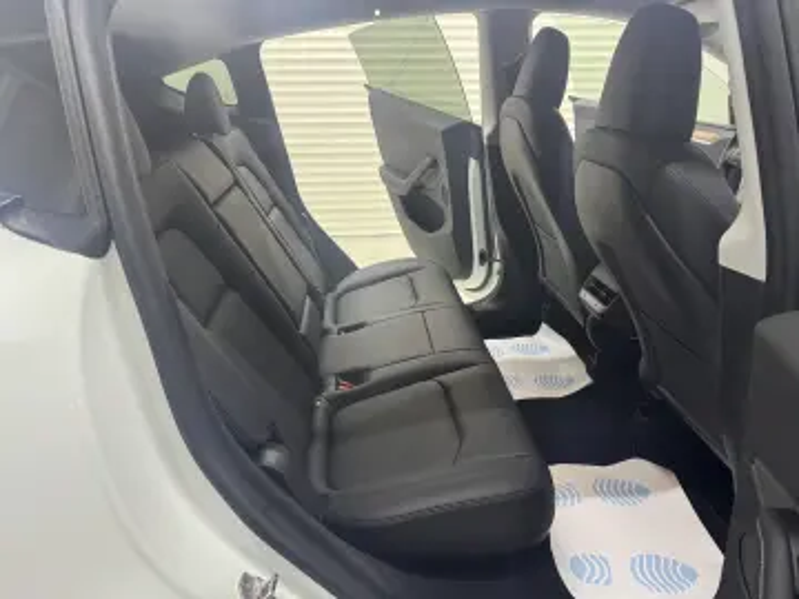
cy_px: 300
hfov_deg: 71.6
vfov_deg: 56.8
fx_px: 554
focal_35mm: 24
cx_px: 400
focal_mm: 6.76
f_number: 1.78
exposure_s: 1/50
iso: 320
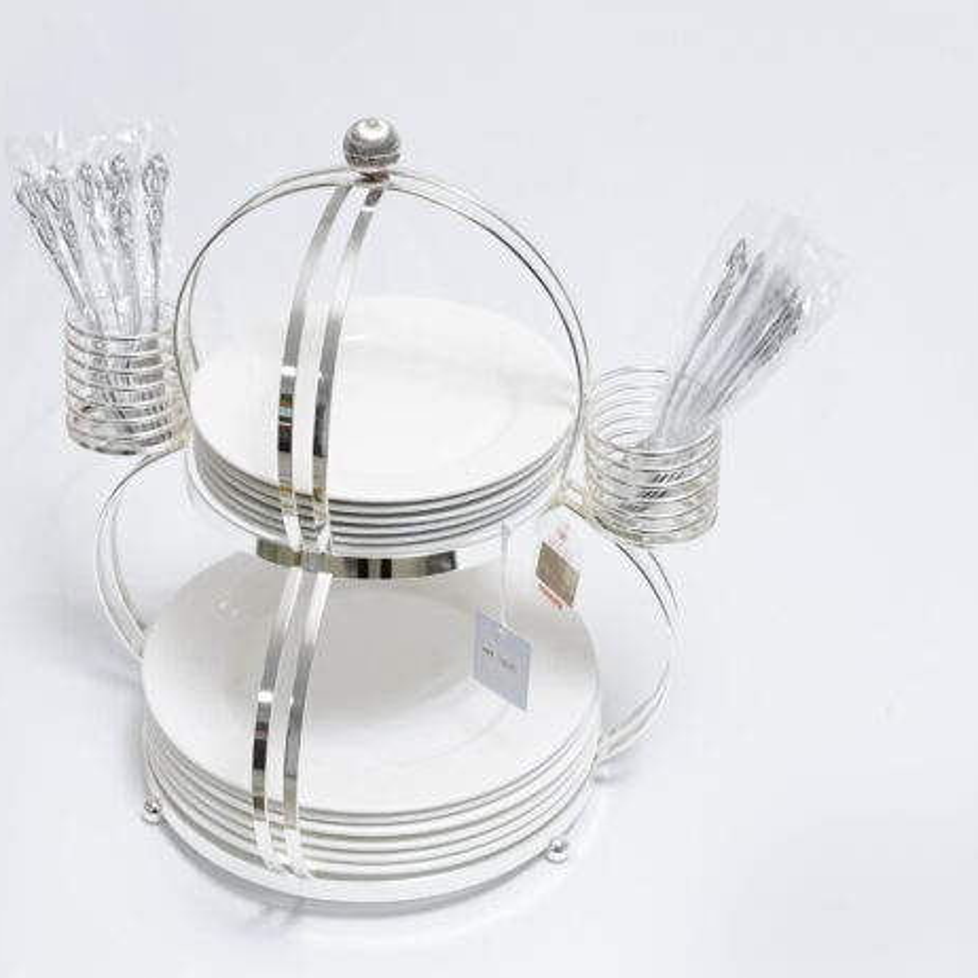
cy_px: 490
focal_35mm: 58
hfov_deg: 29.5
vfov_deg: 29.6
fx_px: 1854
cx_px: 411
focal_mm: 30
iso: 3200
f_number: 10
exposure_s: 1/125
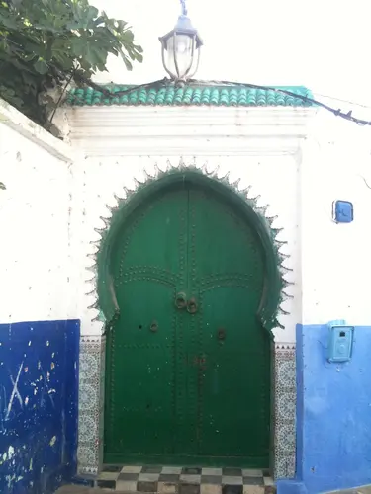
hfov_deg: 40.7
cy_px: 247
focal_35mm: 35
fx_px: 500
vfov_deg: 52.6
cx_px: 186
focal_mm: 3.85
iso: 64
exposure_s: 1/199
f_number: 2.8
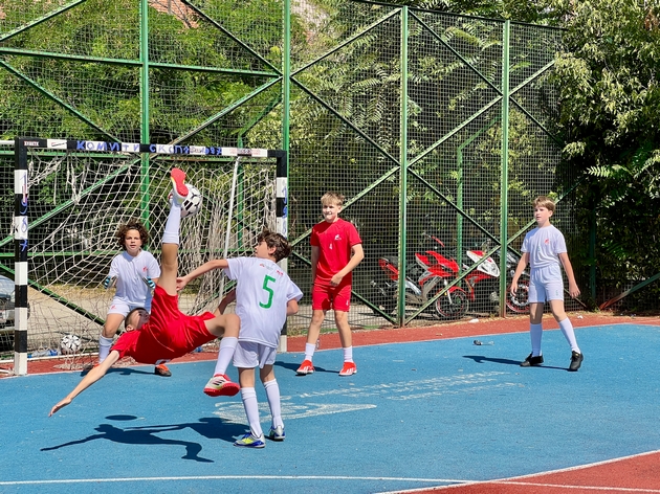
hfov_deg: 25.3
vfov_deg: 19.1
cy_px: 247
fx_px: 1468
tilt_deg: +1.6
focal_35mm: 77
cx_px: 330
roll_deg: +0.7
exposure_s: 1/533
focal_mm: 9
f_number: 2.8
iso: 32
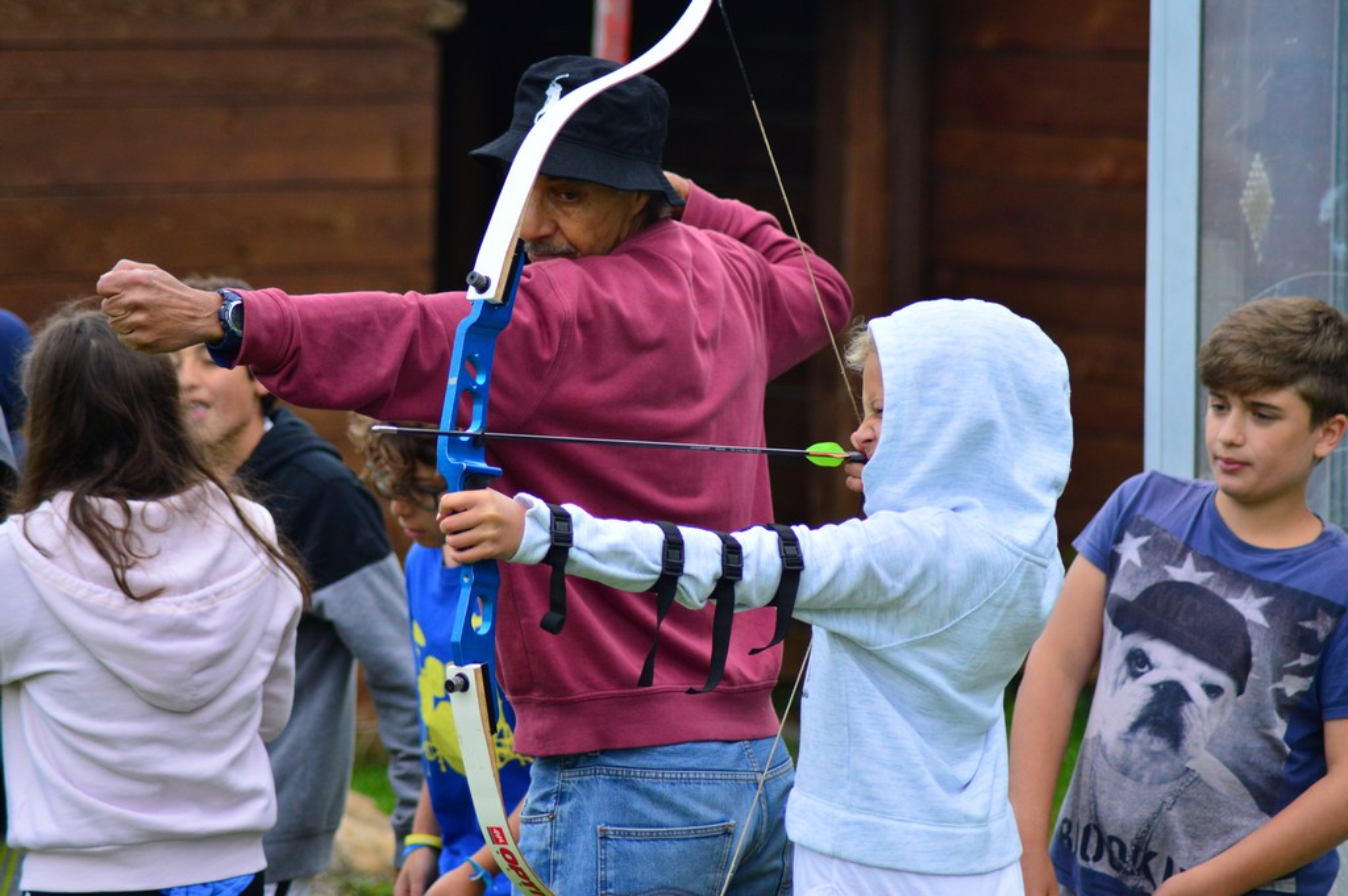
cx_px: 674
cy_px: 448
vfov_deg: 7.9
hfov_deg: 11.8
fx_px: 6510
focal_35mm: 174
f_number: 4.2
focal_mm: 116
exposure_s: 1/1000
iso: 560
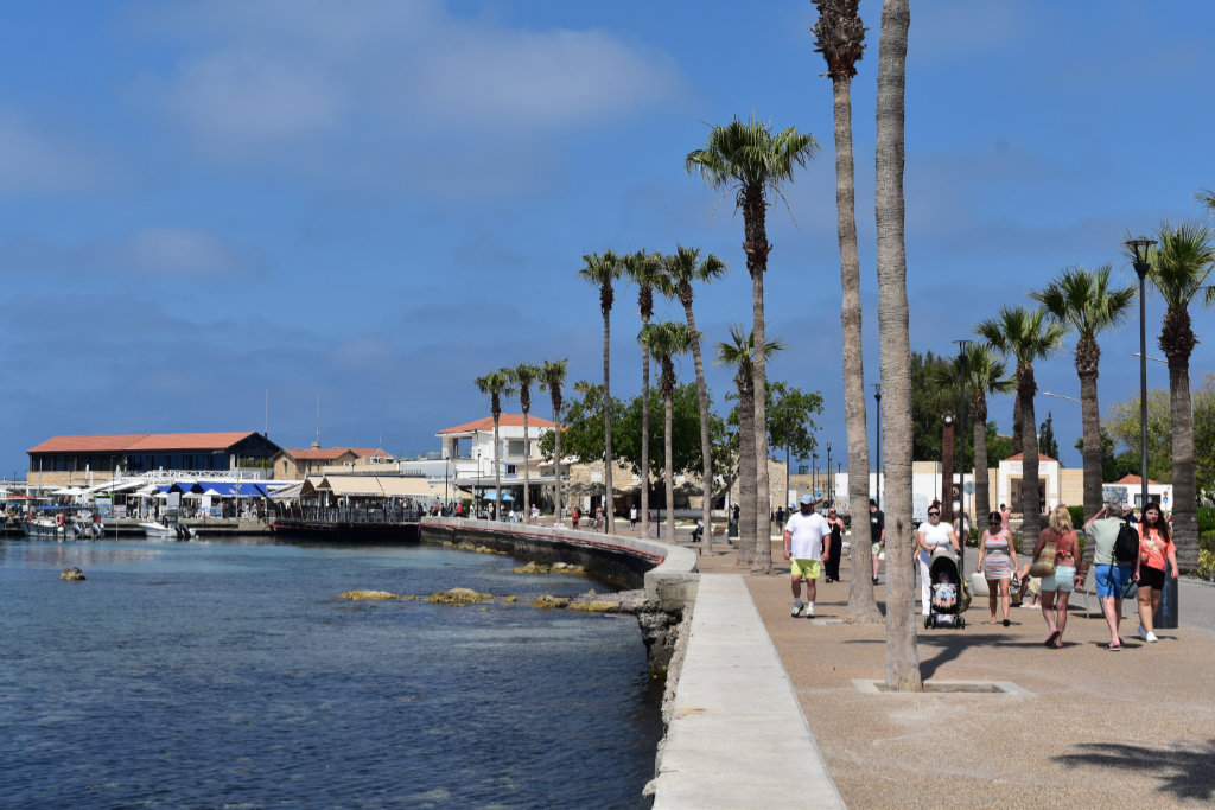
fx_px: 1823
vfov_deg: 25.1
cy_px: 405
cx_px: 608
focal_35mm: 54
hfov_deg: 36.9
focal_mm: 36
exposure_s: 1/500
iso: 220
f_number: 11
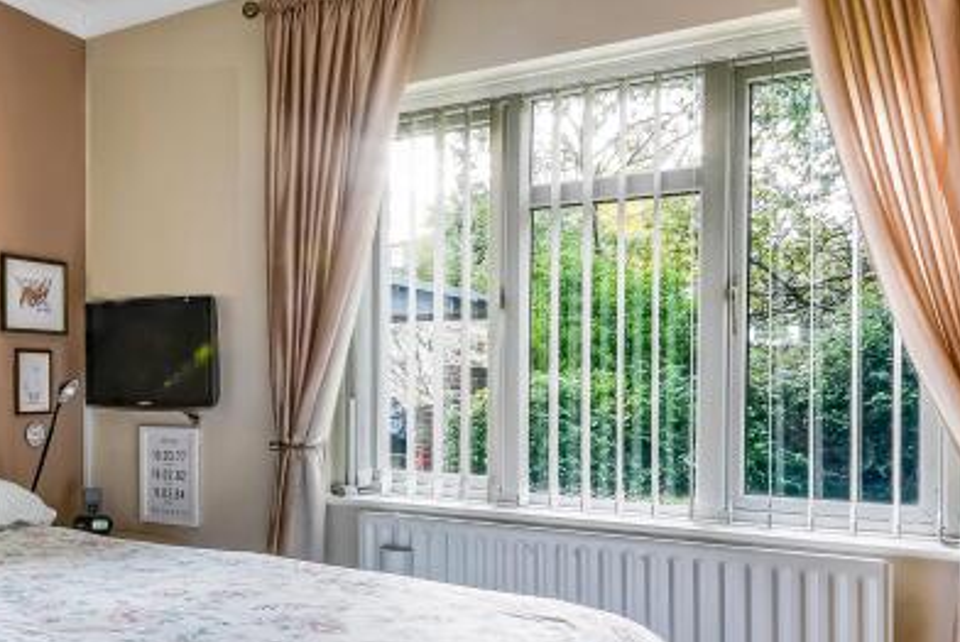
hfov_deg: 51.5
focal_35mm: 34
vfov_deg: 38.7
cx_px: 164
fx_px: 907
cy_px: 402
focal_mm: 13
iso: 200
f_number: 16
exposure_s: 4
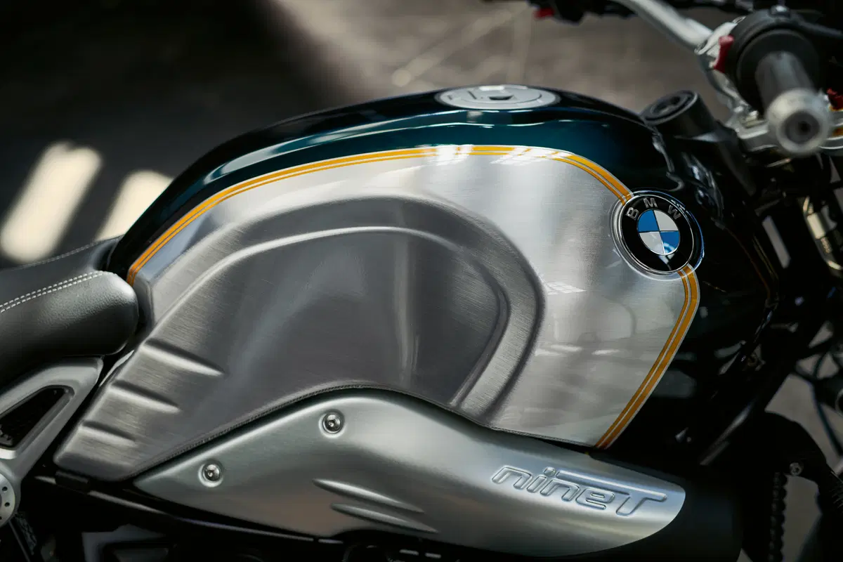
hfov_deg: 39.6
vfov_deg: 27.0
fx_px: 1171
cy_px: 281
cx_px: 422
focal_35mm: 50
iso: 320
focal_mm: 50
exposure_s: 1/250
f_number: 2.5
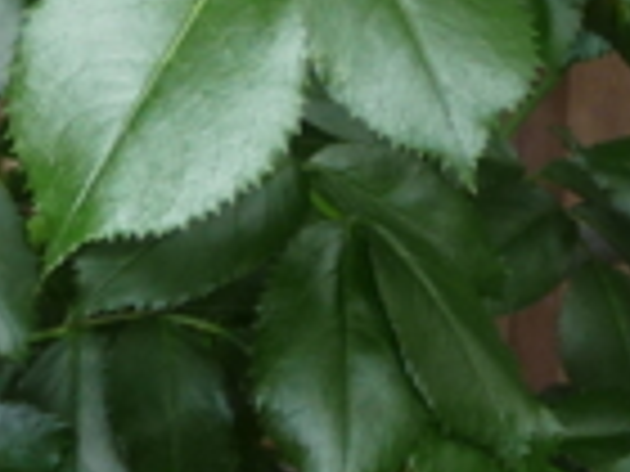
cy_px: -270
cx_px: 940
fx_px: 4150
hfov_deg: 8.5
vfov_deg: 6.4
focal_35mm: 228
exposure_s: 1/30
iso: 100
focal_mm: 6.7
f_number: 3.9
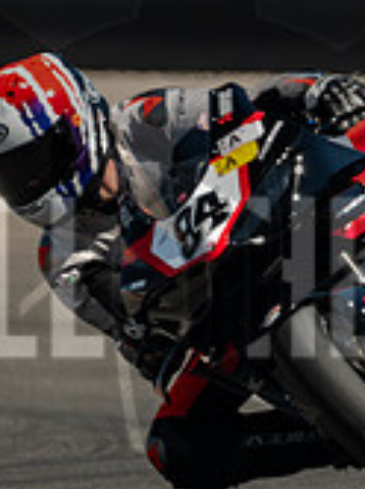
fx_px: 28473
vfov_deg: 1.0
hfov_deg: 0.7
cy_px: 281
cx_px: 197
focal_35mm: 2020
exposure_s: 1/1600
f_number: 5.6
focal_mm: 400
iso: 500
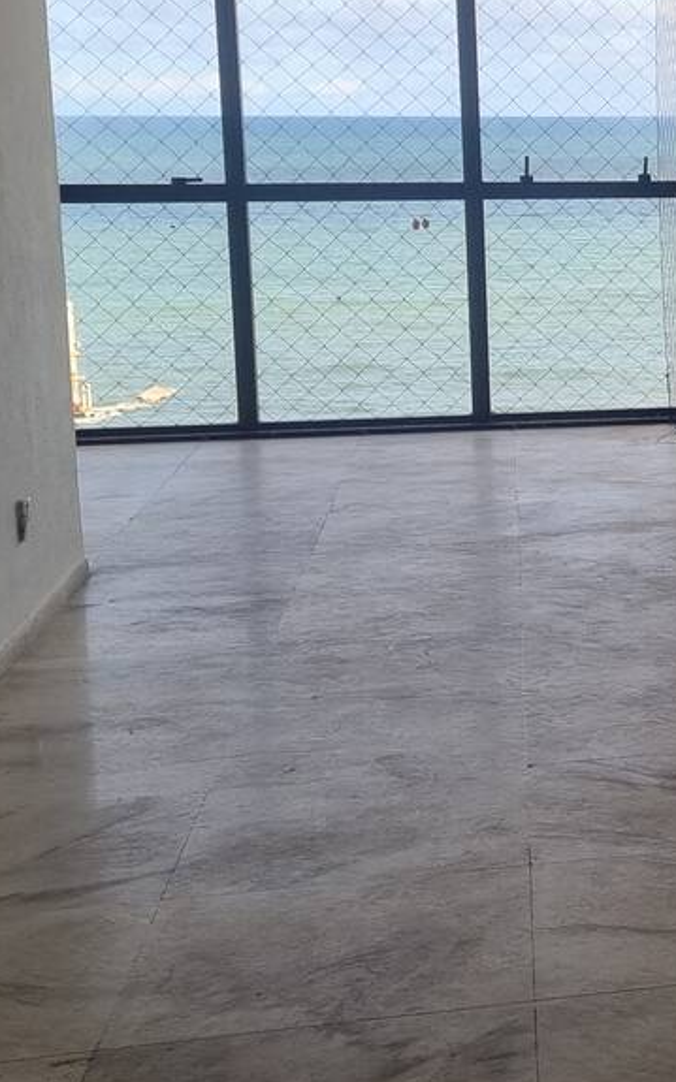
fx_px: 2035
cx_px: 1004
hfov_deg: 17.1
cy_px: 374
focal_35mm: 69
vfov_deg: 29.6
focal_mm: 5.4
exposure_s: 1/495
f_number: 1.8
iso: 50
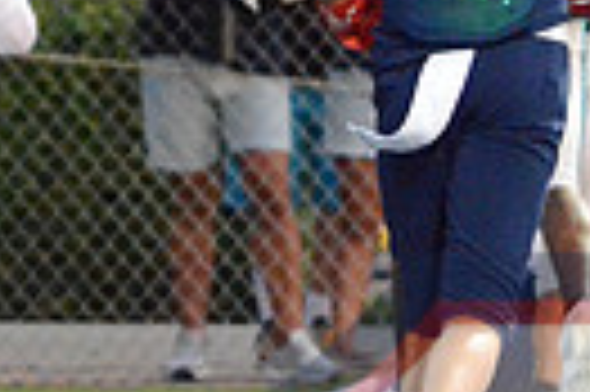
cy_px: 72
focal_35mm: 1297
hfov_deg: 1.6
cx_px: -72
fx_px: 21233
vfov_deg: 1.1
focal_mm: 195
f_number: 5
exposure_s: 1/400
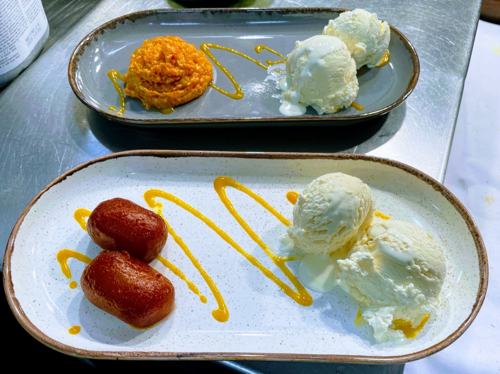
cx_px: 250
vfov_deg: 53.0
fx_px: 375
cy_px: 187
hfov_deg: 67.3
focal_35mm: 26
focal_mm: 4.2
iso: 40
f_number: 1.6
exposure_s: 1/100
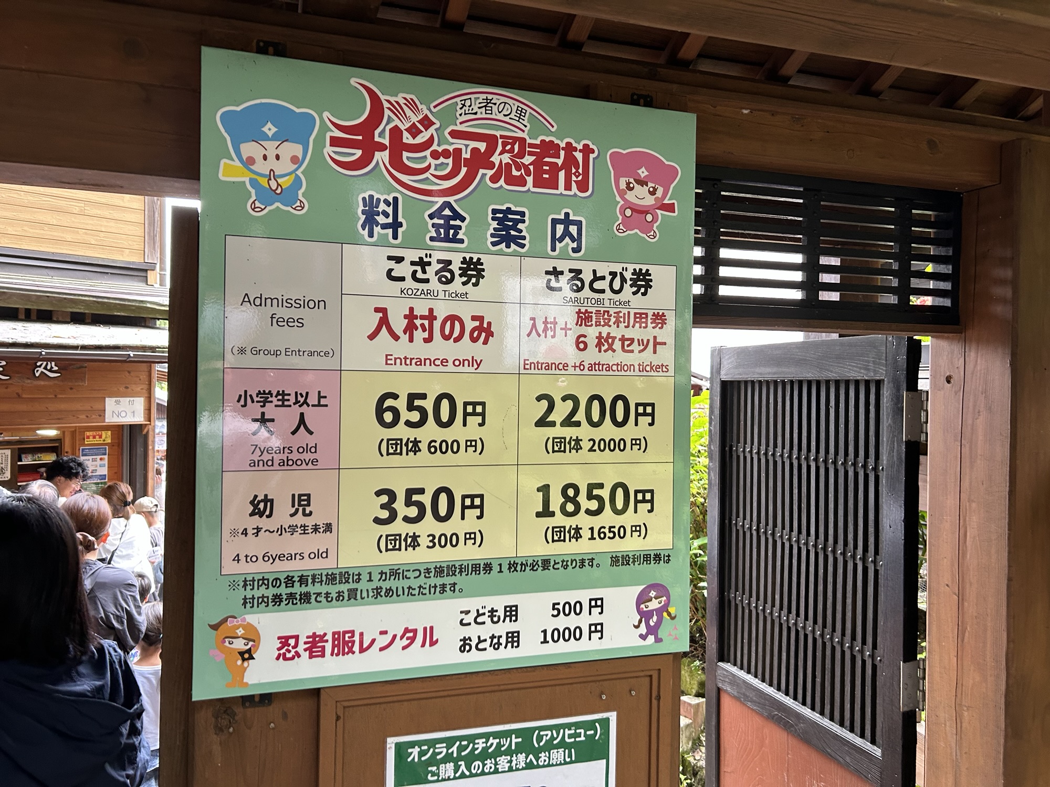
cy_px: 394
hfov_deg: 67.3
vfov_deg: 53.1
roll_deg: -1.3
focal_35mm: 26
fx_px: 789
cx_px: 525
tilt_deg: -3.0
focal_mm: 5.7
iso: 125
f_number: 1.5
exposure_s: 1/73
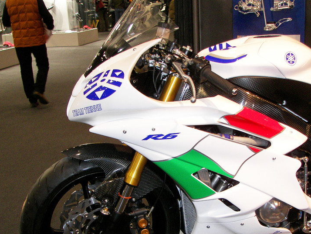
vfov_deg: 23.3
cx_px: 184
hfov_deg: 30.6
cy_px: 143
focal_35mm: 63
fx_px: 566
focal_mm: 8.3
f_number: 2.8
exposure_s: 1/30
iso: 100
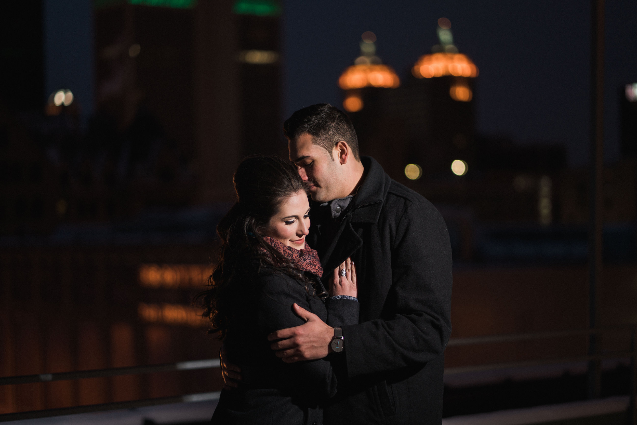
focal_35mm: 85
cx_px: 318
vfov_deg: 16.1
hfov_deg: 23.9
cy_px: 212
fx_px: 1504
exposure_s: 1/100
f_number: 1.8
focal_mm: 85
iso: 400
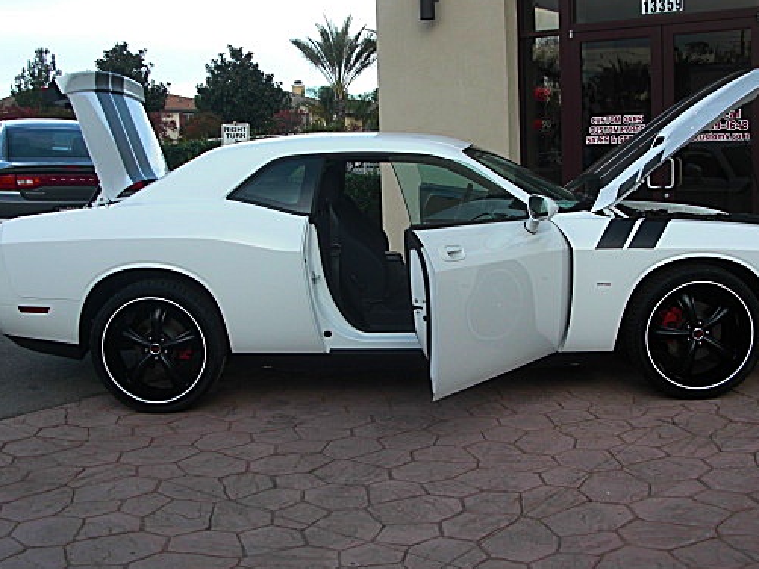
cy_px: 271
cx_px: 406
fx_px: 1009
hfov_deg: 41.2
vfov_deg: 31.5
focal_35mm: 46
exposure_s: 1/250
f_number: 2.8
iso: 50
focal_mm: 6.3
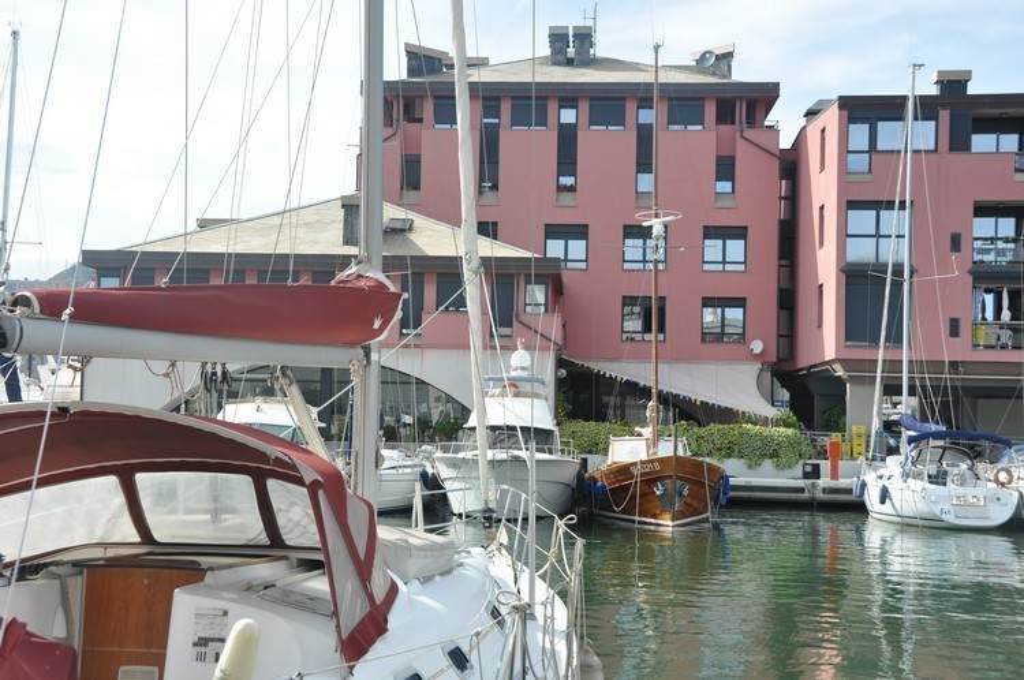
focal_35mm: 51
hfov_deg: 38.9
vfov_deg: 26.4
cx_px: 512
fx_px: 1449
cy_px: 340
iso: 200
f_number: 9
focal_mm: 34
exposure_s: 1/320
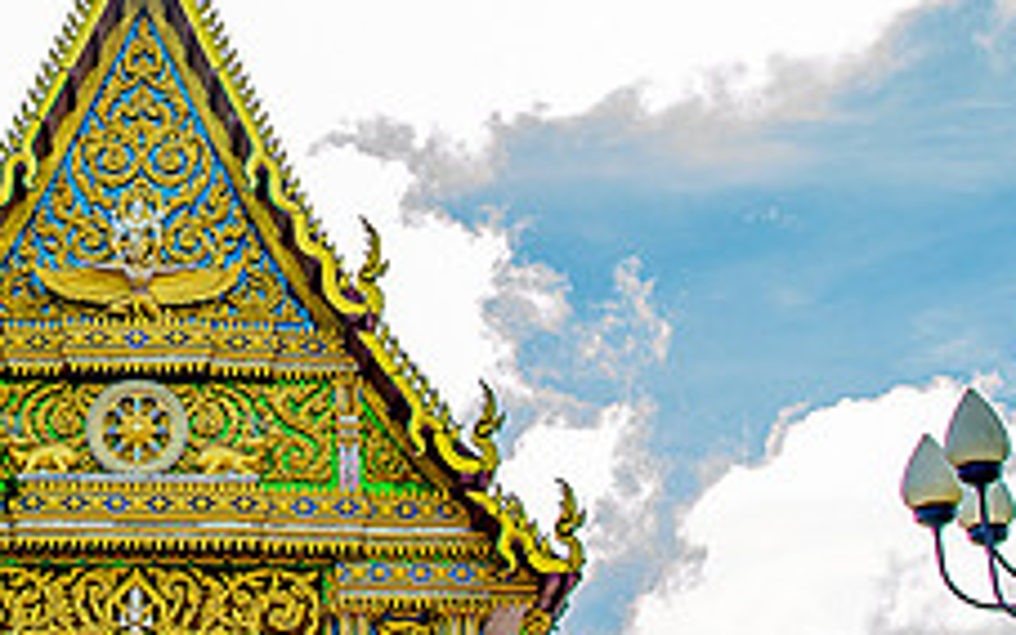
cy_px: 237
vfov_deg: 15.2
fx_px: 2382
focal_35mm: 86
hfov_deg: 23.5
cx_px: 125
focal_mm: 22
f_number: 8
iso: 100
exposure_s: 1/125
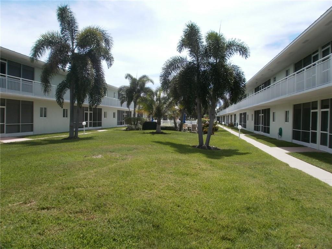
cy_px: 124
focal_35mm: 26
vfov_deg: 53.1
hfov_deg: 67.3
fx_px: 249
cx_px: 166
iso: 100
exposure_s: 1/200
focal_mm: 4.65
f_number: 7.8
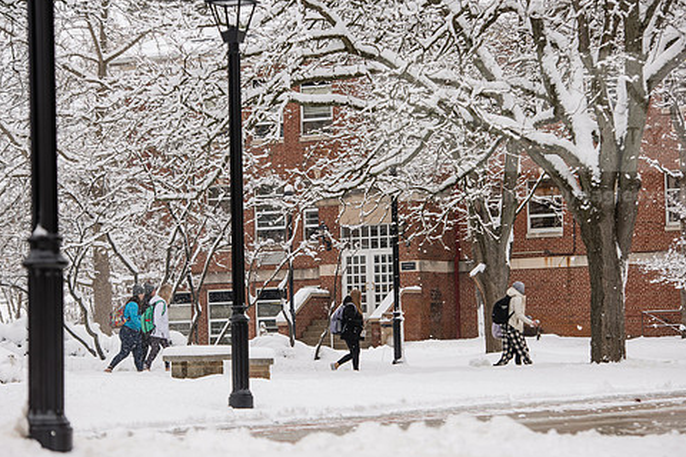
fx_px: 2763
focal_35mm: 145
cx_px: 333
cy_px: 225
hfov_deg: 14.2
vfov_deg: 9.5
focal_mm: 120
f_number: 4
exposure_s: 1/400
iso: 160
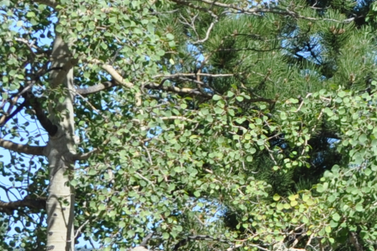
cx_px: 921
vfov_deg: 2.9
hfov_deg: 4.3
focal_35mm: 472
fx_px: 4935
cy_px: 417
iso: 200
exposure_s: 1/400
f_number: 7.1
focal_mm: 55
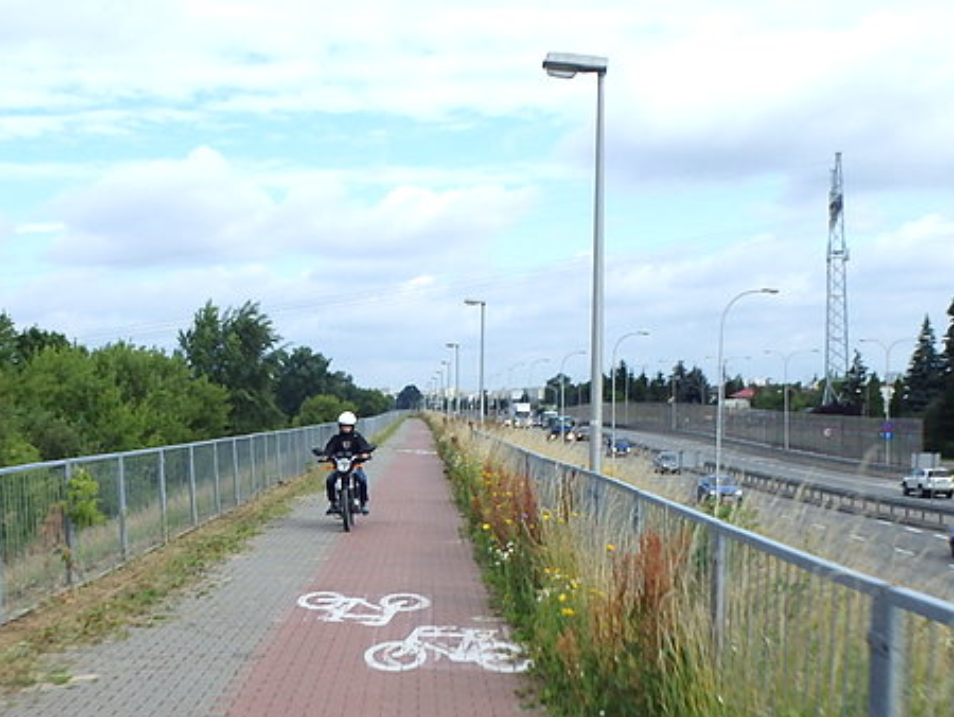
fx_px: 1544
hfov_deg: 34.2
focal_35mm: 56
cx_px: 373
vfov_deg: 25.8
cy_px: 529
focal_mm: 5
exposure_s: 1/100
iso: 125
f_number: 11
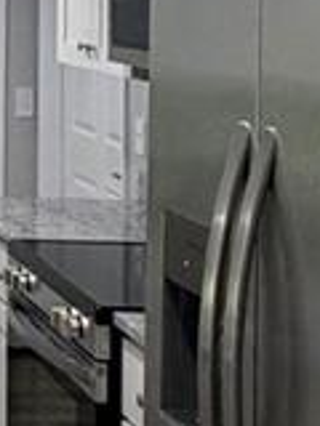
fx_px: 1294
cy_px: -101
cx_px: -325
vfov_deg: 17.7
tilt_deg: +3.7
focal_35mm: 105
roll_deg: -2.5
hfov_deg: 12.4
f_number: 2.2
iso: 200
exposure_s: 1/60
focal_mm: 2.22
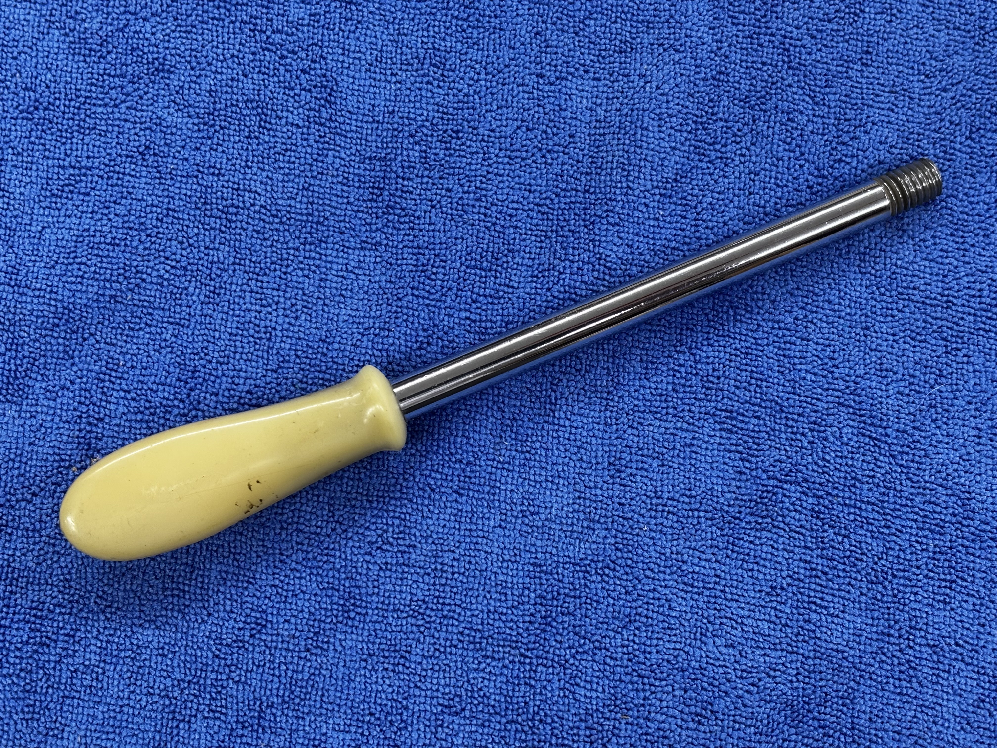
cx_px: 498
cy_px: 374
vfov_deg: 28.0
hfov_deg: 36.8
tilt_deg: -80.3
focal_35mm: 52
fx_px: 1498
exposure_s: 1/60
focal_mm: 5.96
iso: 64
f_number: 1.6
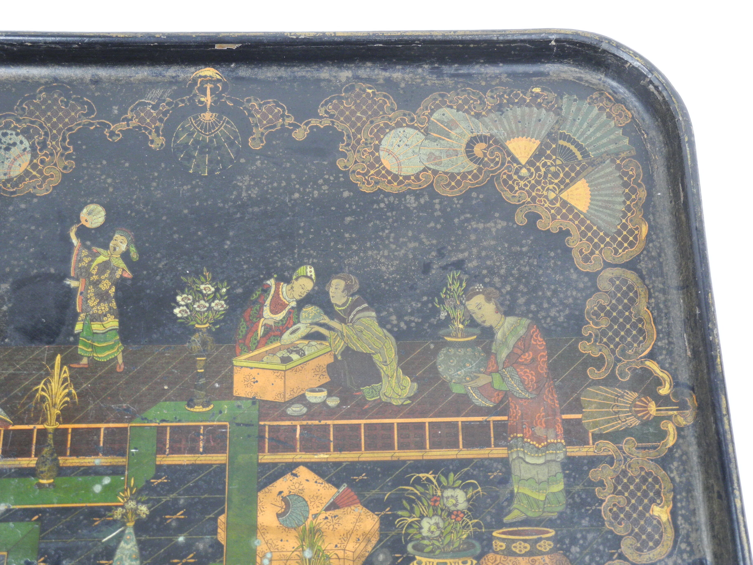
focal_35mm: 45
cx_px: 376
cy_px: 282
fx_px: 979
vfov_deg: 32.2
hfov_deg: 42.1
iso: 400
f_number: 3.2
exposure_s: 1/32.4
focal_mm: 9.7
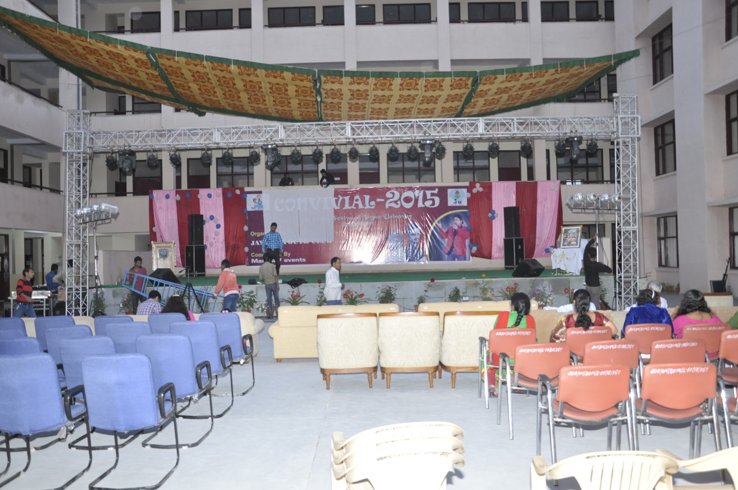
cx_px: 369
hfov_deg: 59.5
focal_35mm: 32
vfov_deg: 41.6
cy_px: 245
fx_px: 645
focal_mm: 21
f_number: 4.5
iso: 800
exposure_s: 1/125
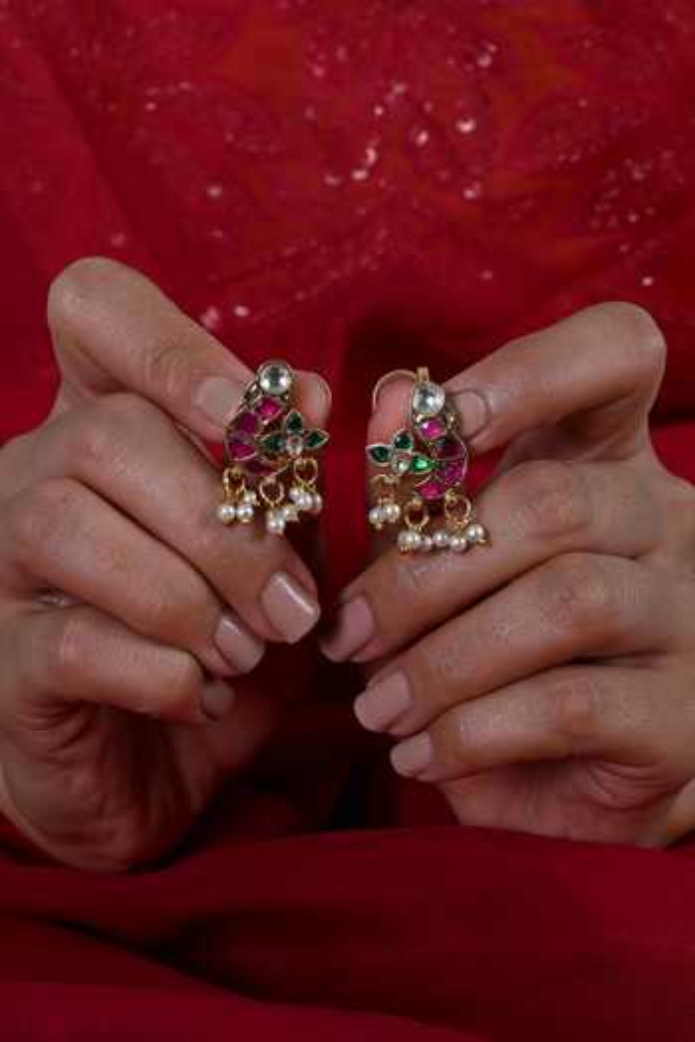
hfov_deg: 27.0
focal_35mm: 50
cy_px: 521
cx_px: 348
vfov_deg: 39.6
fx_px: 1448
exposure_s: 1/125
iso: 125
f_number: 10
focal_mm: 50
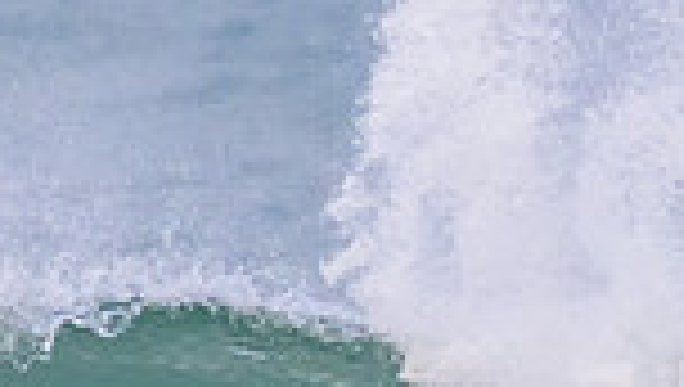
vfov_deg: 0.4
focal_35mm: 3336
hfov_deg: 0.6
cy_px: 583
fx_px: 60590
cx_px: 855
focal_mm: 800
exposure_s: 1/2000
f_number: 11
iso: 4000
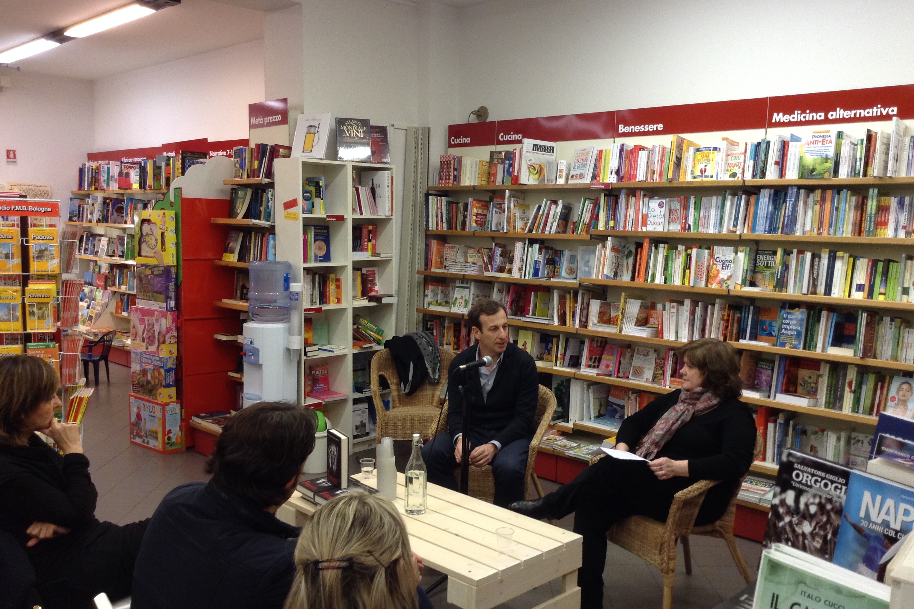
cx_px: 462
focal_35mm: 35
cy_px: 314
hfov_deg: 54.4
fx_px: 889
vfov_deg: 37.8
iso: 80
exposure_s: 1/25
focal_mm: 3.3
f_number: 2.4
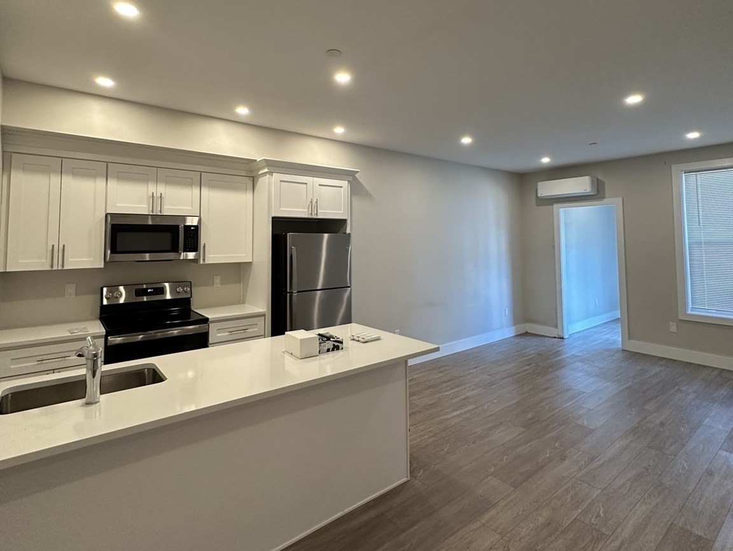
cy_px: 276
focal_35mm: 14
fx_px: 297
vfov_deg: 85.8
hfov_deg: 102.0
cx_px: 366
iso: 250
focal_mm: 2.22
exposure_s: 1/120
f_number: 2.2
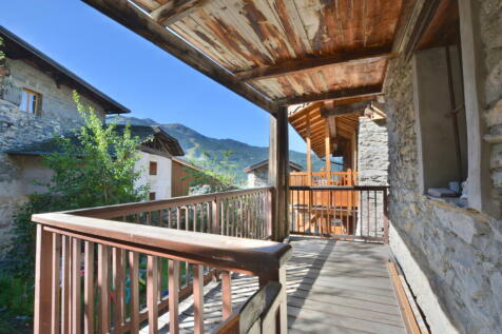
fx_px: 209
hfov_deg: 100.4
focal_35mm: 15
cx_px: 251
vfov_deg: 77.3
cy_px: 167
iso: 200
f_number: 8
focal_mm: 10
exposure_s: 1/250
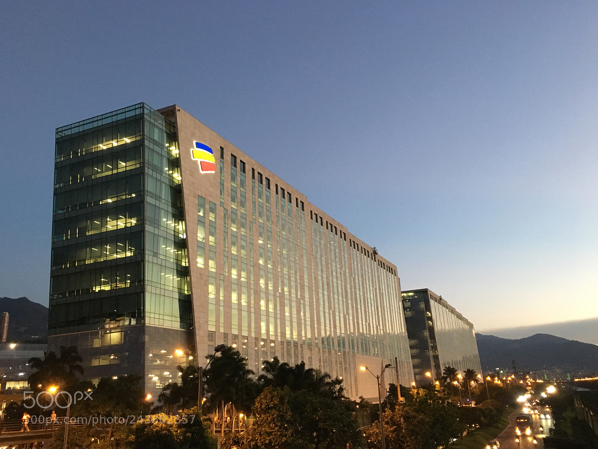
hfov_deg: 61.7
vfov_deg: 48.2
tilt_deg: +18.0
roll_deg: +3.6
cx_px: 299
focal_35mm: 29
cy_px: 224
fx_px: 501
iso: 200
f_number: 2.2
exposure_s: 1/15
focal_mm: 4.15
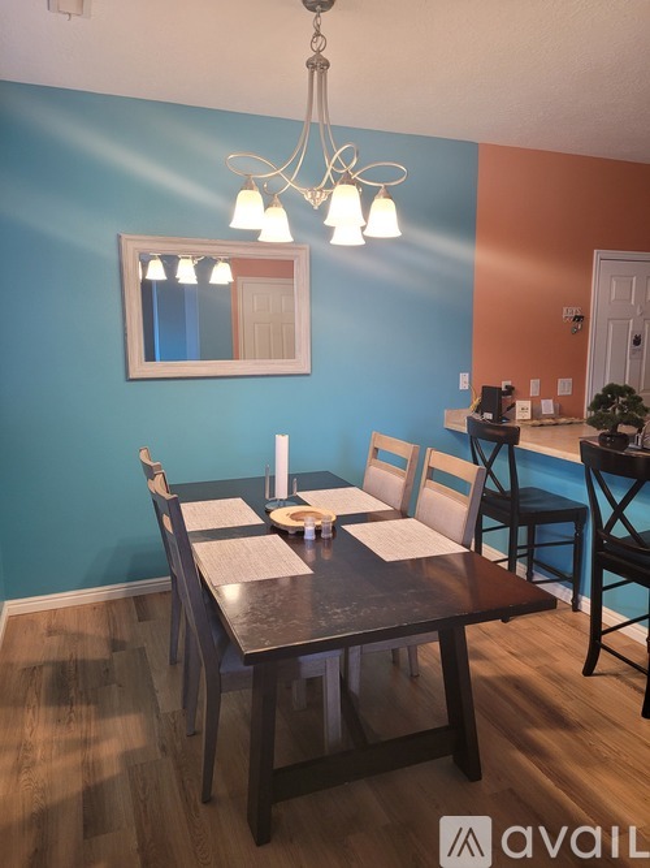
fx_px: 651
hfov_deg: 53.0
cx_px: 325
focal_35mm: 26
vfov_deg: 67.3
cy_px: 434
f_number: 1.8
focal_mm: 5.4
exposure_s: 1/60
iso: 160
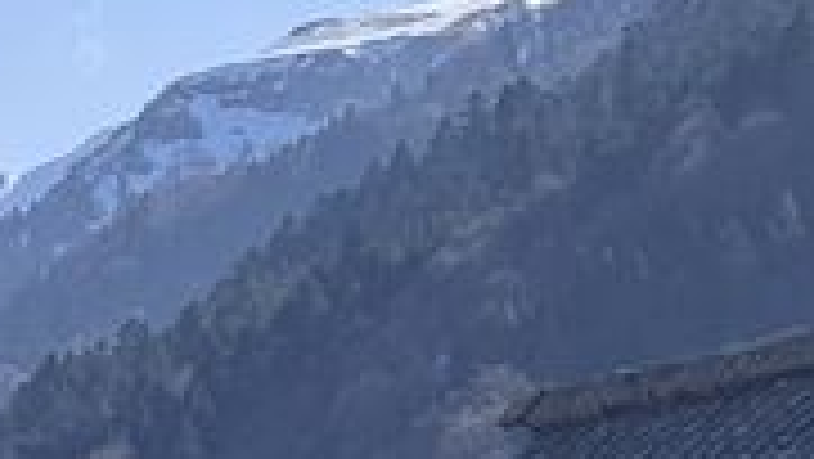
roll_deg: +3.4
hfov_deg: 7.0
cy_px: 891
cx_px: -1205
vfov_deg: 4.2
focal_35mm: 289
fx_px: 6241
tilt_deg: +1.3
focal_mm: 6.76
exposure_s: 1/4608
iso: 64
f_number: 1.78
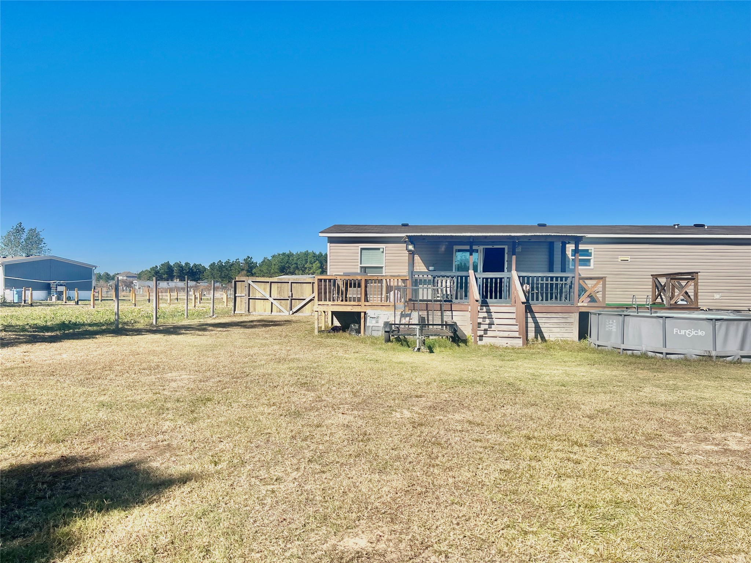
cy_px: 282
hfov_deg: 67.3
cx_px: 376
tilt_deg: -0.6
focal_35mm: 26
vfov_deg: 53.1
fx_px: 564
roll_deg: -0.8
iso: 50
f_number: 1.5
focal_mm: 5.7
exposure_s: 1/5587
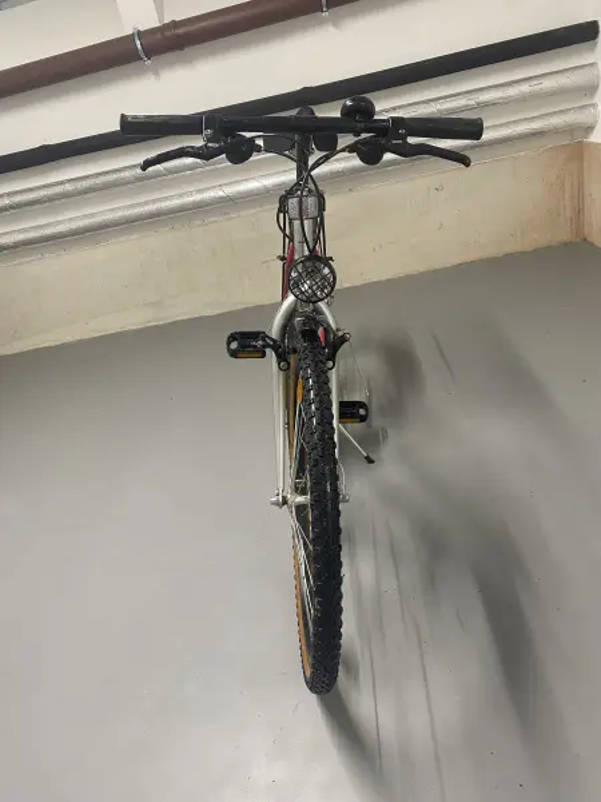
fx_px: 602
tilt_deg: -25.5
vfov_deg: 67.3
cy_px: 401
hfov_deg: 53.1
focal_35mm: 26
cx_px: 300
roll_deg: +14.0
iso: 80
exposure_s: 1/50
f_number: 1.8
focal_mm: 4.25
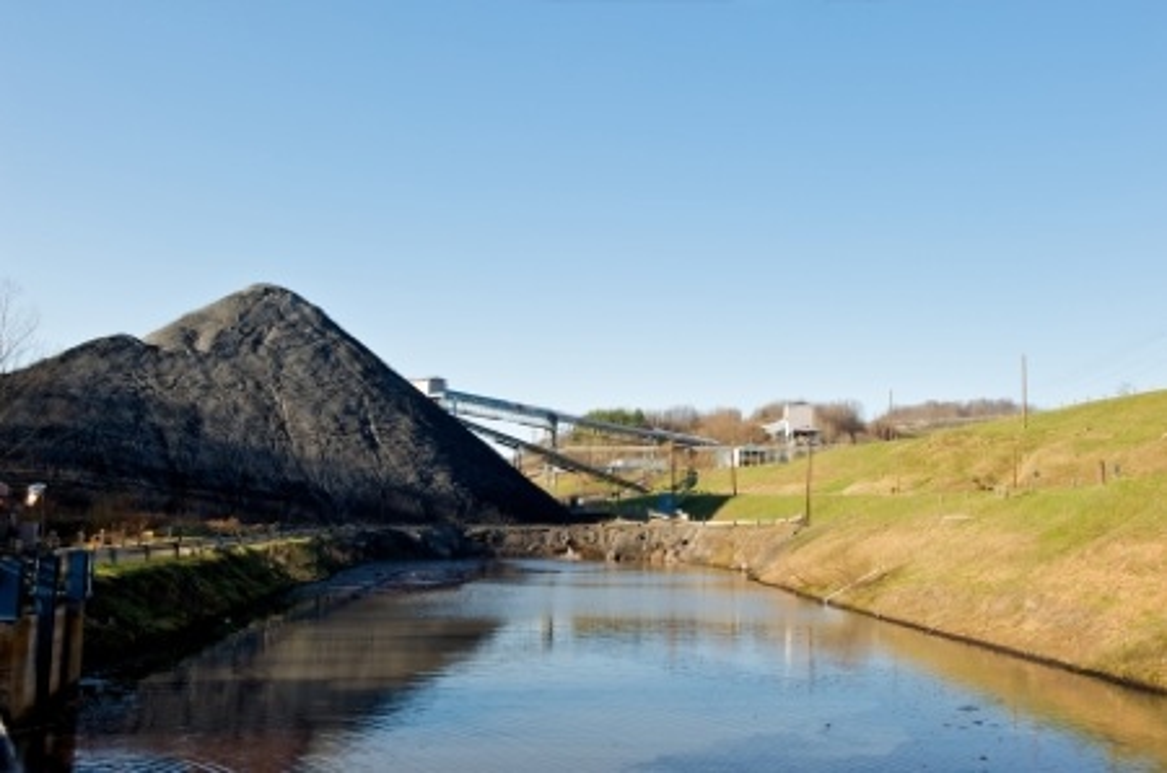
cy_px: 386
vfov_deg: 37.7
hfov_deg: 54.5
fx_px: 1132
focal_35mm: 35
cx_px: 584
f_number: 8
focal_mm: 35
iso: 200
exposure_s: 1/160
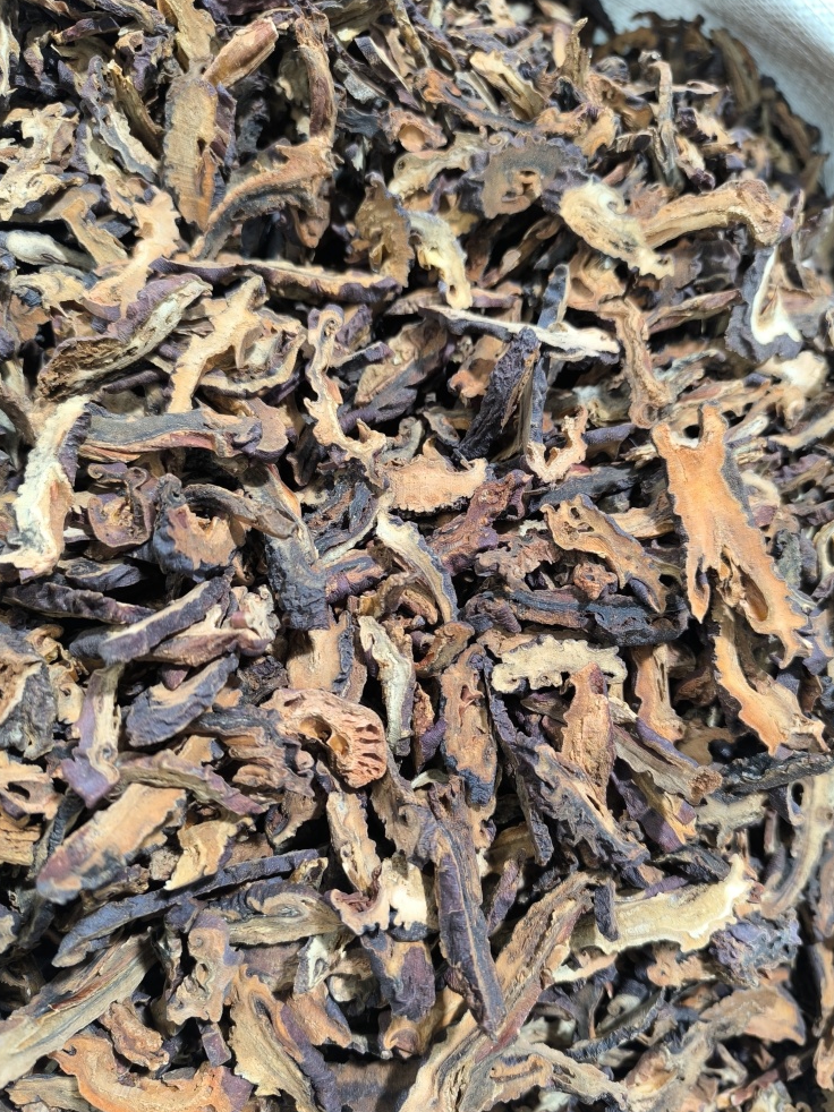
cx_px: 425
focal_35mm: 25
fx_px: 803
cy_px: 592
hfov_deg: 54.9
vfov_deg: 69.3
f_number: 1.65
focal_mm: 6.14
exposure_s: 1/50
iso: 640
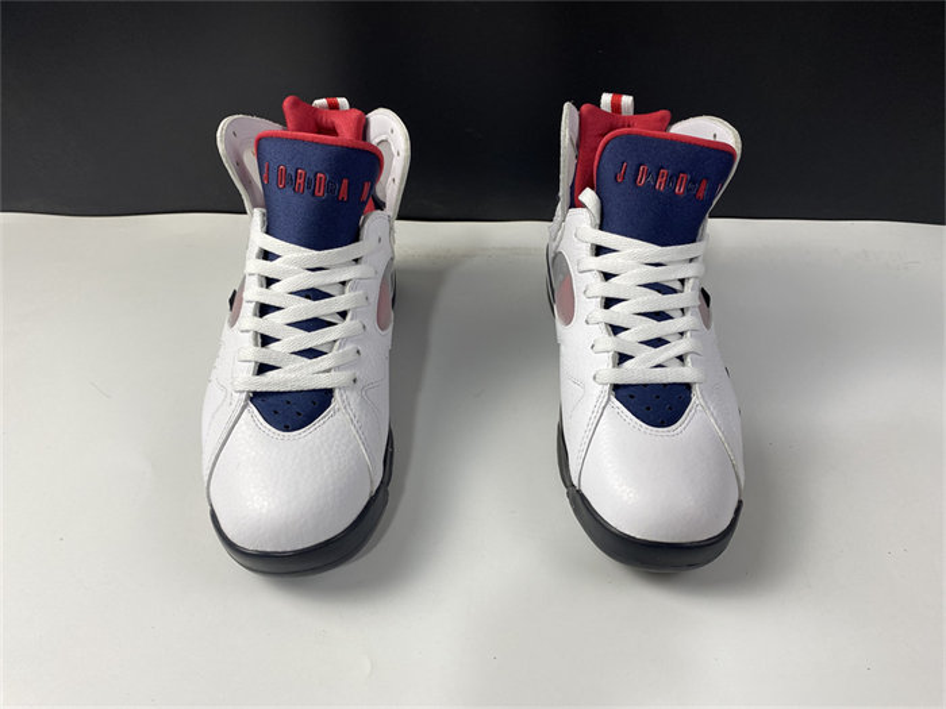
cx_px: 473
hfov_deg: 67.3
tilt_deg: -39.3
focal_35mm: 26
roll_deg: +0.7
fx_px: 711
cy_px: 354
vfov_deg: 53.1
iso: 40
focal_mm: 4.25
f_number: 1.8
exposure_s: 1/100
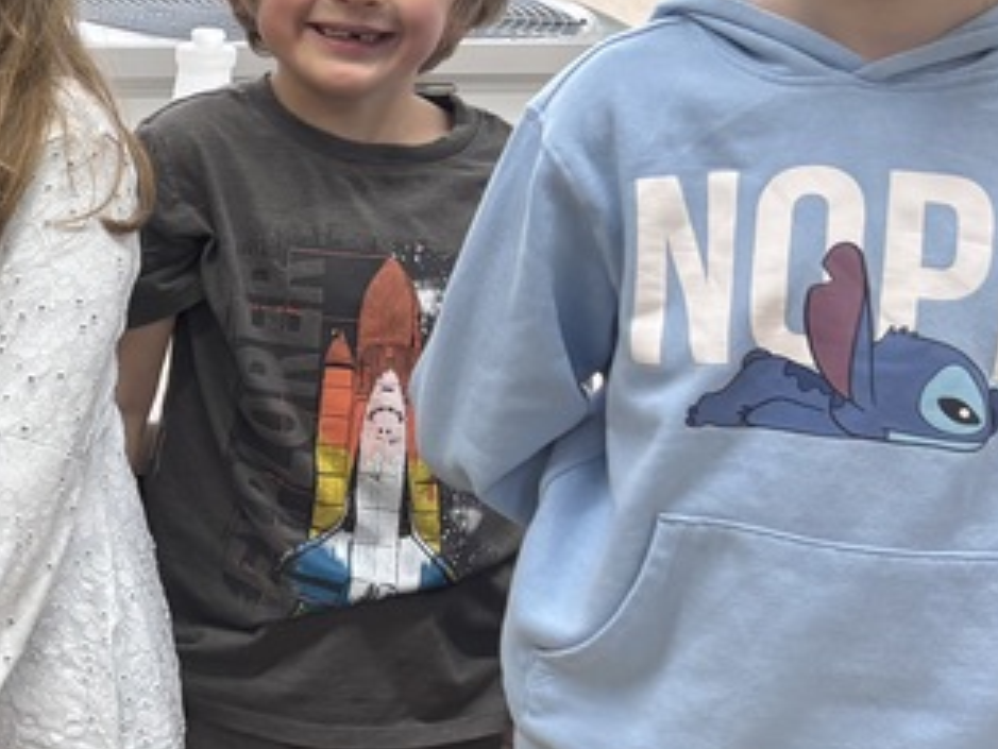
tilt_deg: -14.8
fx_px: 2452
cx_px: -517
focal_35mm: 85
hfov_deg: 19.8
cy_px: 229
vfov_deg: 17.3
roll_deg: -1.0
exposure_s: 1/120
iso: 100
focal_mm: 5.96
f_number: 1.6
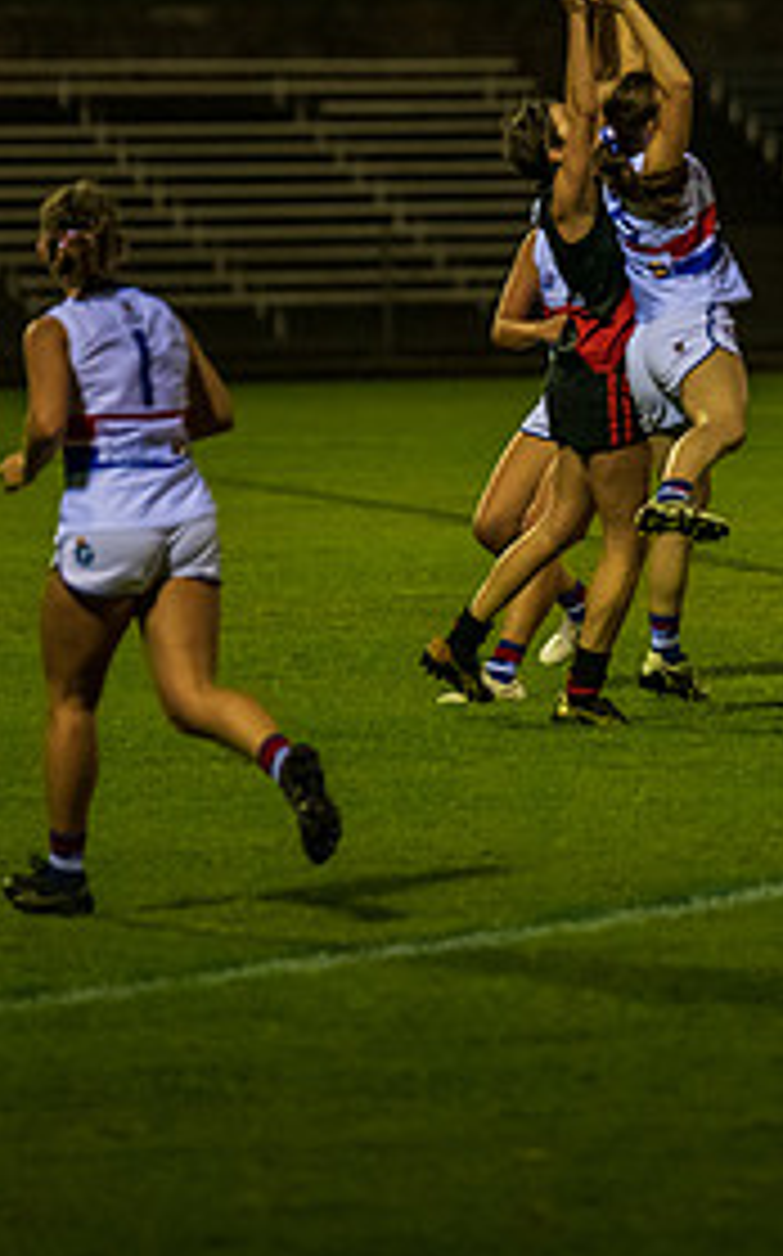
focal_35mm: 493
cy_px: 288
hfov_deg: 2.7
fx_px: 16859
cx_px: 587
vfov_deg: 4.3
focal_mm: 200
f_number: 2.8
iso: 3200
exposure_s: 1/1000
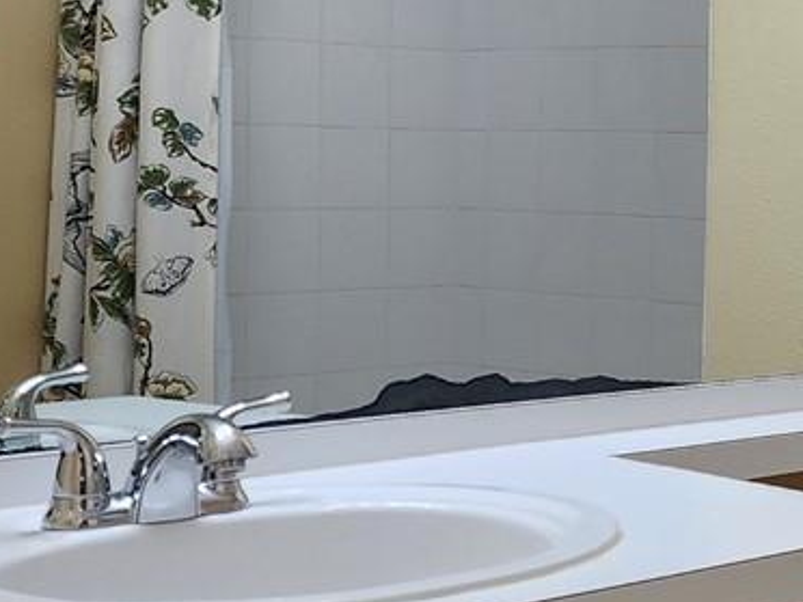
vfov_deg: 14.9
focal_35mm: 99
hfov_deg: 19.1
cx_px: 874
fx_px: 2297
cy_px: 218
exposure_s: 1/120
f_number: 1.8
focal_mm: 6.4
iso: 80
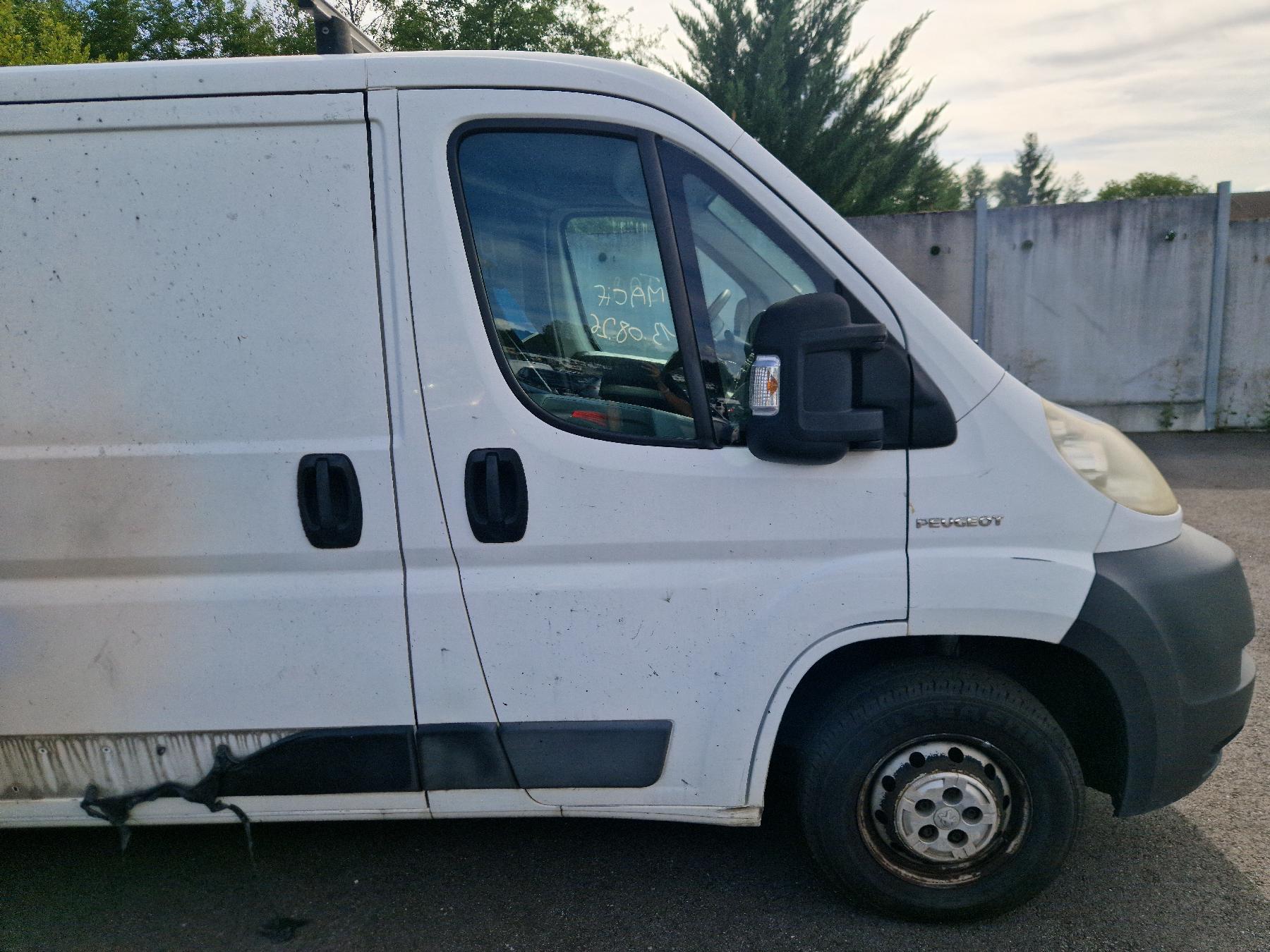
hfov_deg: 73.9
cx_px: 635
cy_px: 476
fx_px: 844
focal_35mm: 23
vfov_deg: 58.9
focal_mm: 5.4
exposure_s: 1/1667
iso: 50
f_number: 1.8
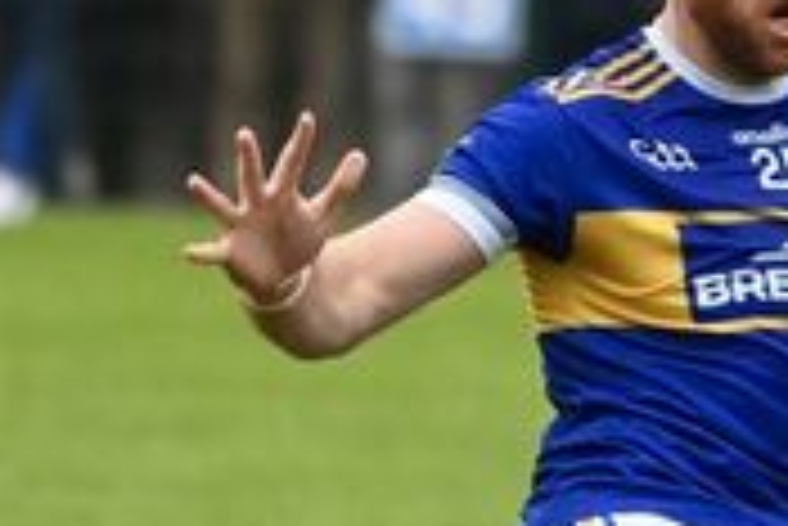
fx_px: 31961
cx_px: 914
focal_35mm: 1459
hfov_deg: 1.4
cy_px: 245
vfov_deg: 0.9
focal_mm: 320
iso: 4000
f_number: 5.6
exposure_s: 1/800
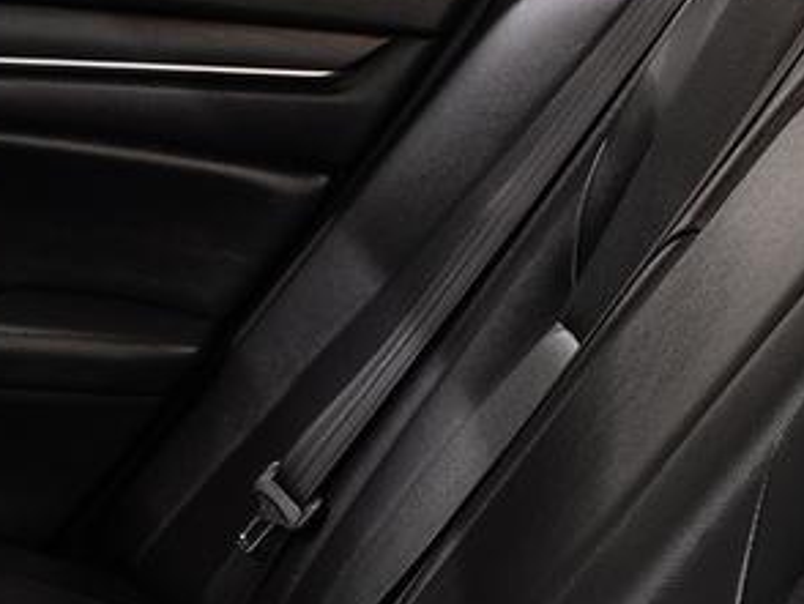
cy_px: 834
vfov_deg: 12.6
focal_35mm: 113
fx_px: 2627
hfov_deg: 15.4
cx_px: -563
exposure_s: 1/1.25
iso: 100
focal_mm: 24
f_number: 5.6
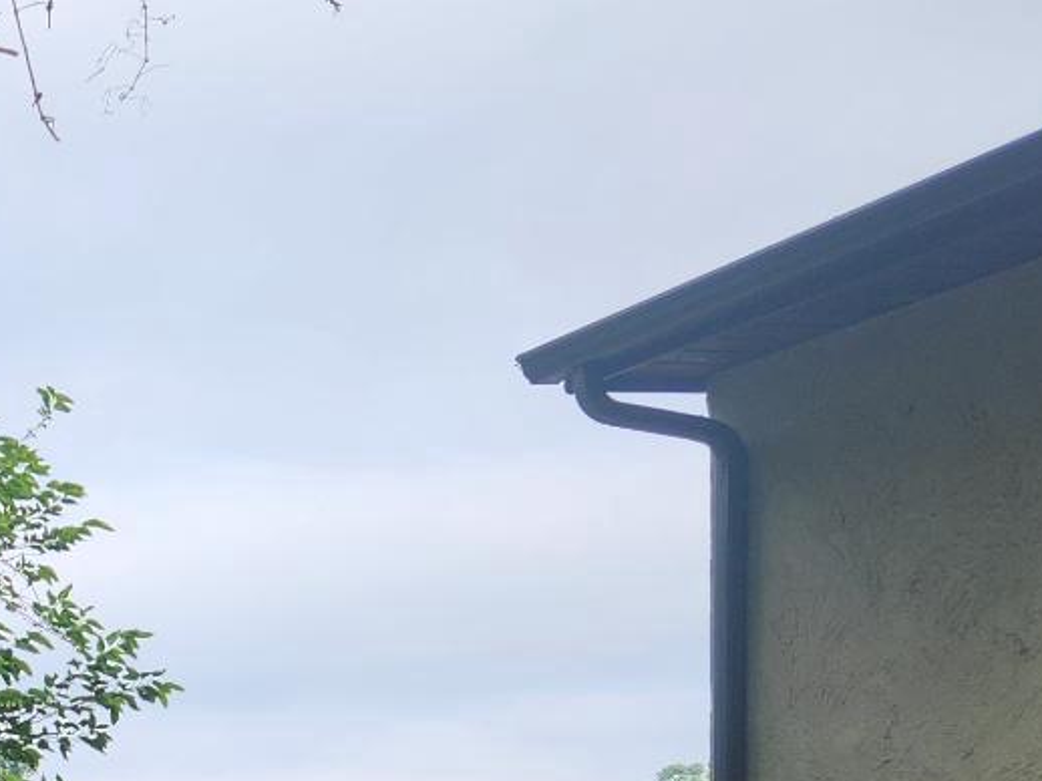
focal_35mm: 91
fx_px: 2738
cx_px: -764
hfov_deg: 17.8
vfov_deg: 15.8
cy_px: 833
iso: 20
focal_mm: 5.4
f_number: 1.8
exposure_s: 1/707
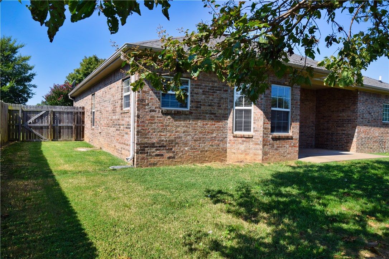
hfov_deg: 41.1
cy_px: 130
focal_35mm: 48
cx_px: 194
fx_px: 519
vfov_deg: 28.1
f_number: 11
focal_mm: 32
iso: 100
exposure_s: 1/80
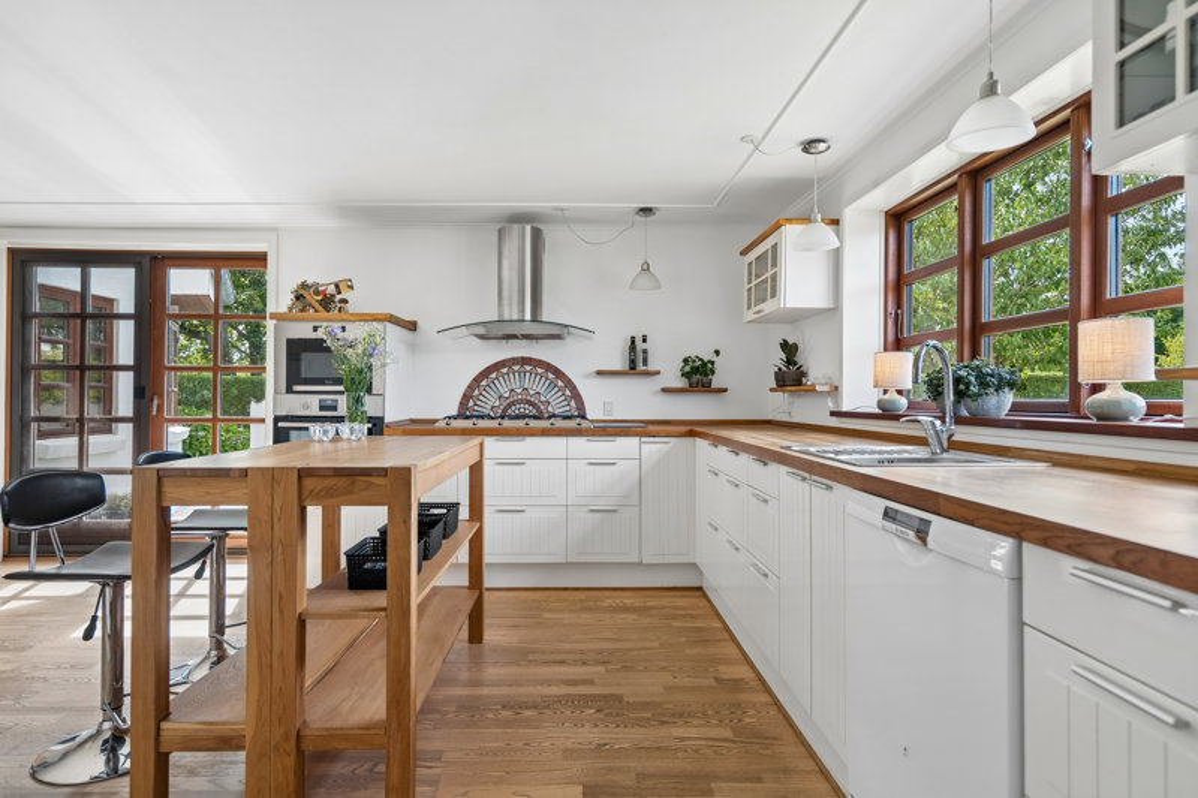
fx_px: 632
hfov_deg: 86.9
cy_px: 399
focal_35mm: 19
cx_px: 599
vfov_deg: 64.5
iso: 400
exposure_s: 1/100
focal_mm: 19
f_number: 4
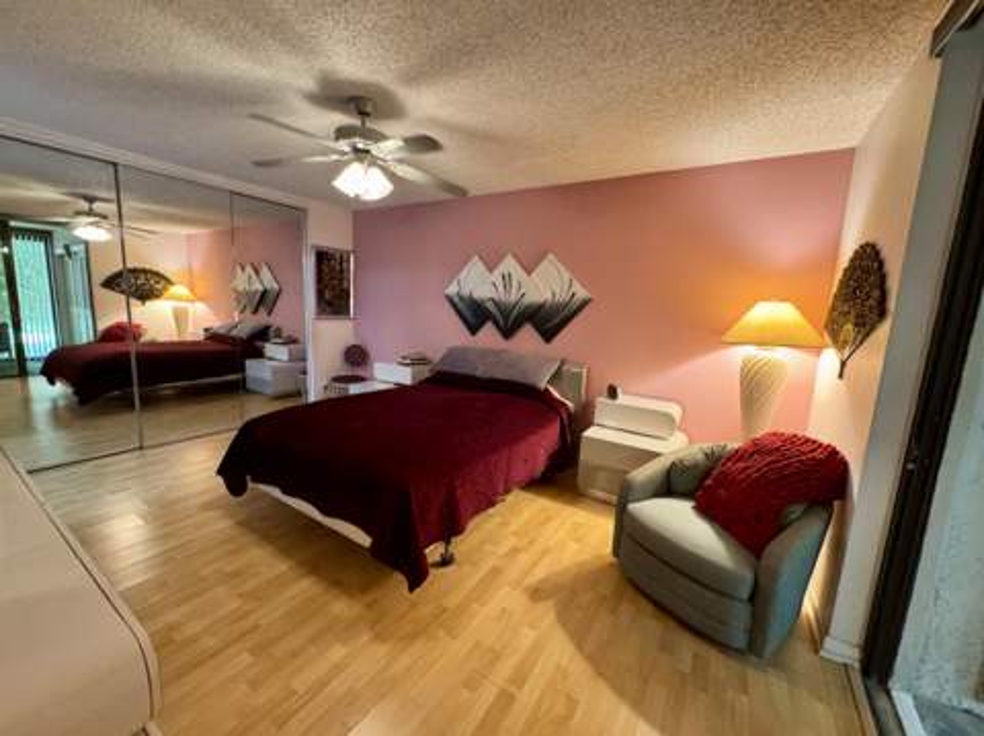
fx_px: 398
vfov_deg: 85.6
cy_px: 368
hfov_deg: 102.1
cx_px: 492
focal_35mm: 14
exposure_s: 1/60
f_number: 2.2
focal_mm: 2.22
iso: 800
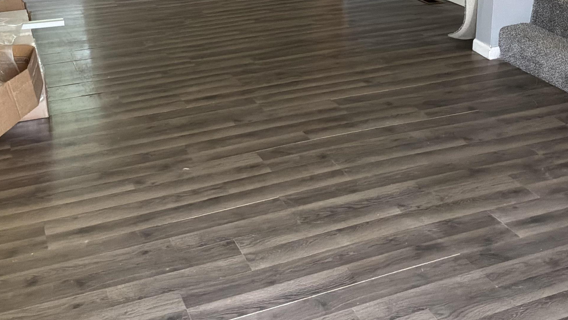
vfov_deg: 23.8
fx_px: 738
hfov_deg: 42.1
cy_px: 32
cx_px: 284
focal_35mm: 49
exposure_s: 1/60
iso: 200
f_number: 1.8
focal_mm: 3
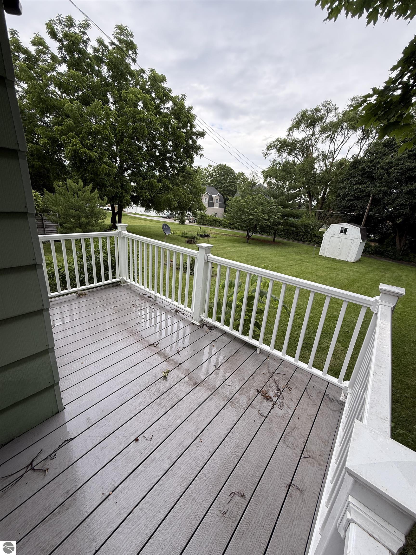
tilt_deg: -17.4
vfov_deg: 102.1
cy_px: 278
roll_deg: -6.5
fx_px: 224
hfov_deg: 85.7
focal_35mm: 14
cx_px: 208
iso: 64
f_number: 2.2
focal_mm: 2.22
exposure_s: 1/288
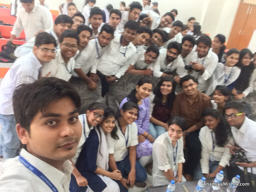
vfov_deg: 45.4
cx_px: 128
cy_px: 96
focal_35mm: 31
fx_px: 229
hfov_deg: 58.4
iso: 400
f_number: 2.4
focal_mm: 2.15
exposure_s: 1/33
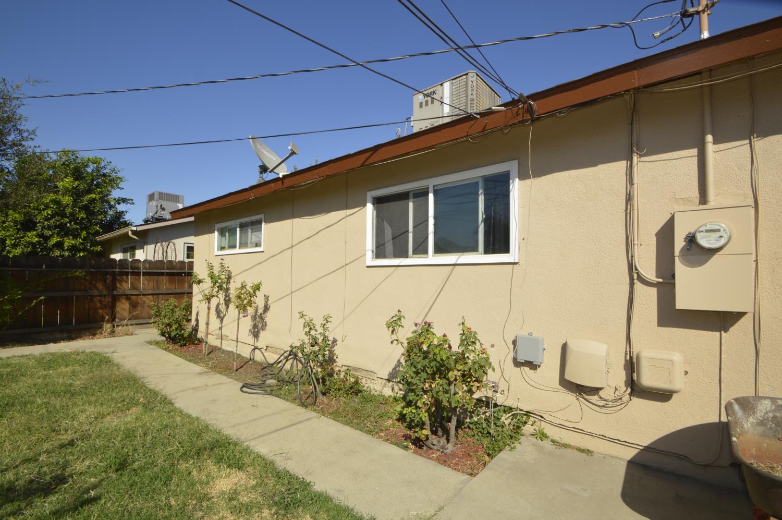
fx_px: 326
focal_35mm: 15
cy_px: 260
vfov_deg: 77.2
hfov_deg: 100.4
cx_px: 391
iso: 100
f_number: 10
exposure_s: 1/200
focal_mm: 10
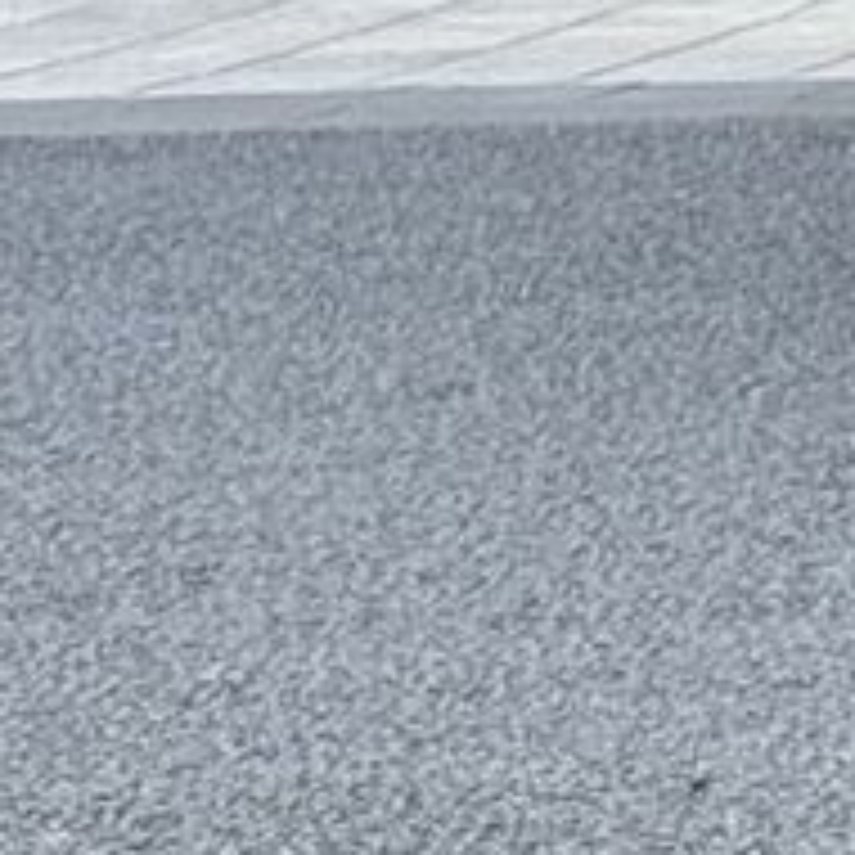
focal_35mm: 286
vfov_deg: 5.9
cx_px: 2835
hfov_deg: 5.6
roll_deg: +1.8
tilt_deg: +4.0
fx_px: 7992
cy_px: -1053
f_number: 1.78
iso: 100
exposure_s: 1/79
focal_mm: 6.76
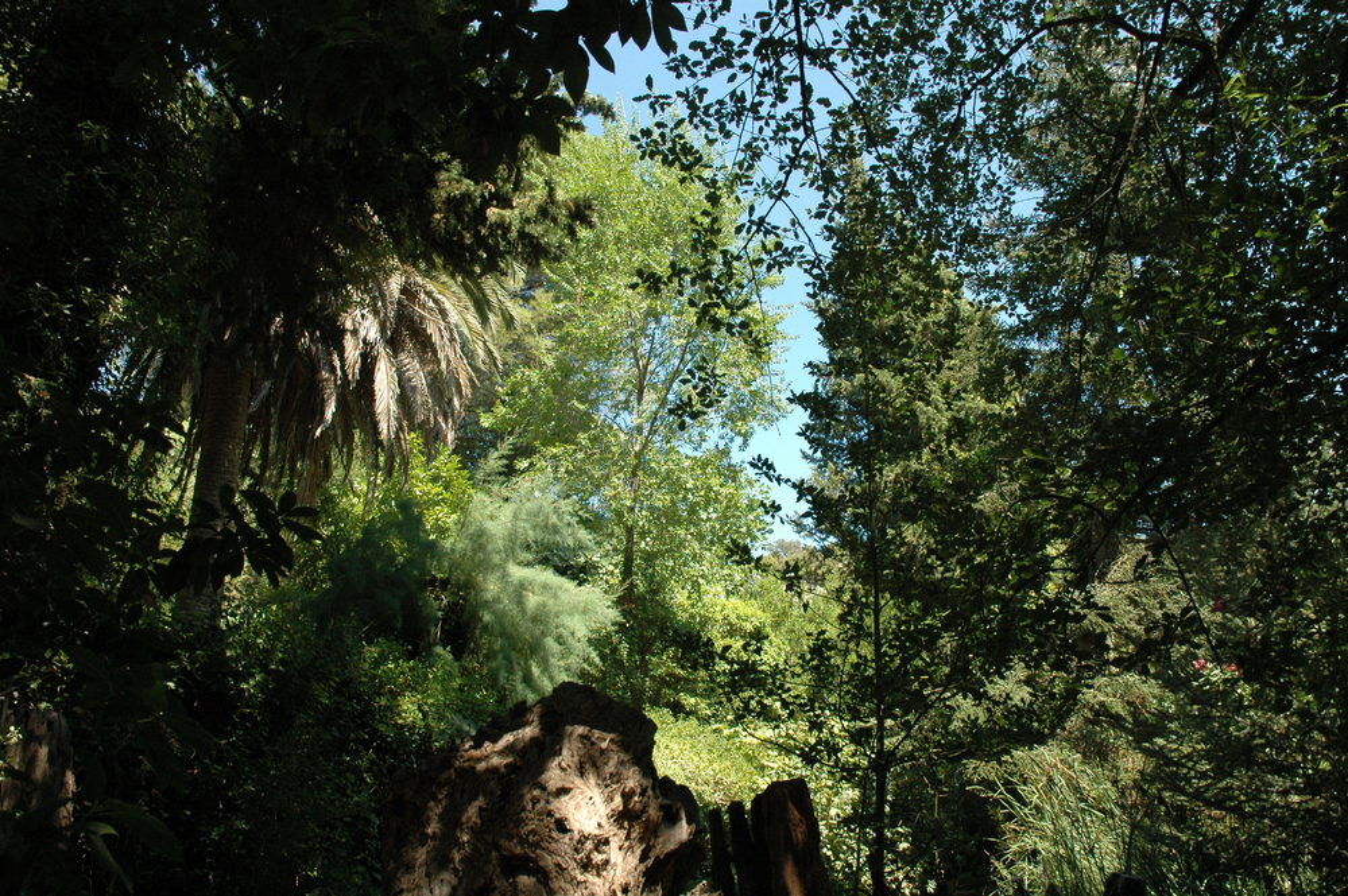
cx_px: 674
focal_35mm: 27
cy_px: 448
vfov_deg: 47.9
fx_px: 1010
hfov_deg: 67.4
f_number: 8
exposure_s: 1/250
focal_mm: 18
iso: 400
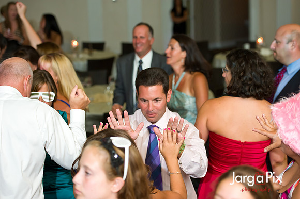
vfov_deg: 17.5
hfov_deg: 26.0
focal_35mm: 78
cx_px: 150
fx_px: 650
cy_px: 100
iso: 1600
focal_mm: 78
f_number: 3.2
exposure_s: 1/125
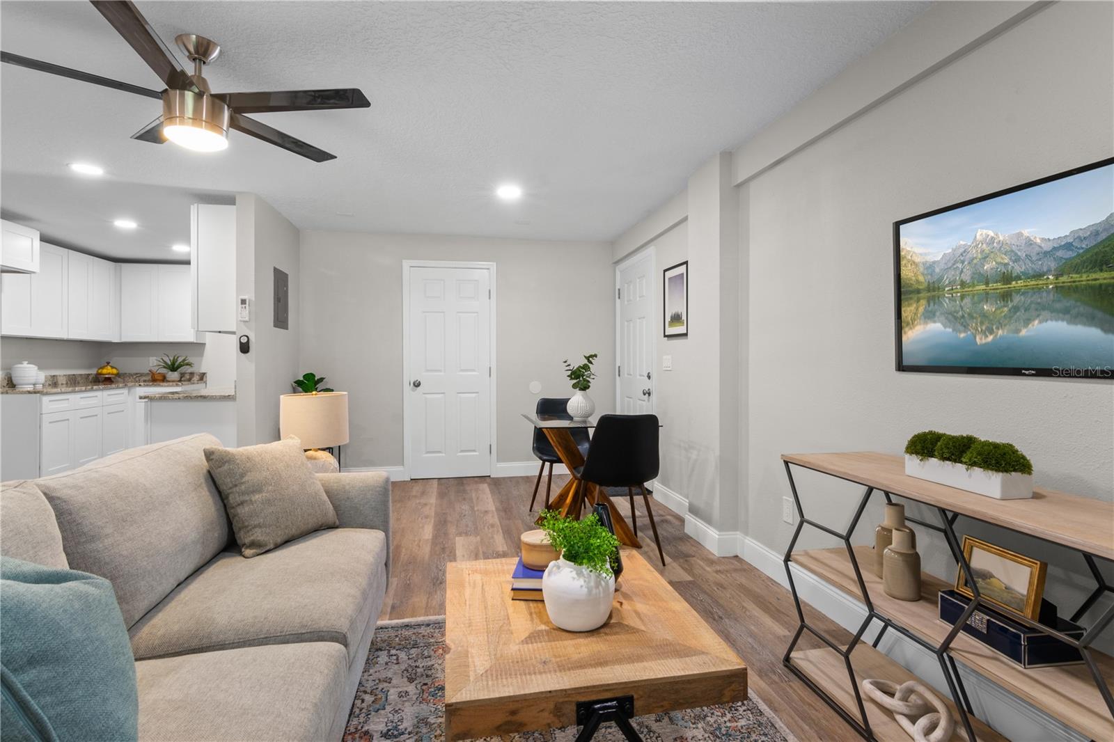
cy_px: 371
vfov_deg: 72.0
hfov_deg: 95.0
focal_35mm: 16
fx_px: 510
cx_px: 557
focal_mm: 11
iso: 200
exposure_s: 1
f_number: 9
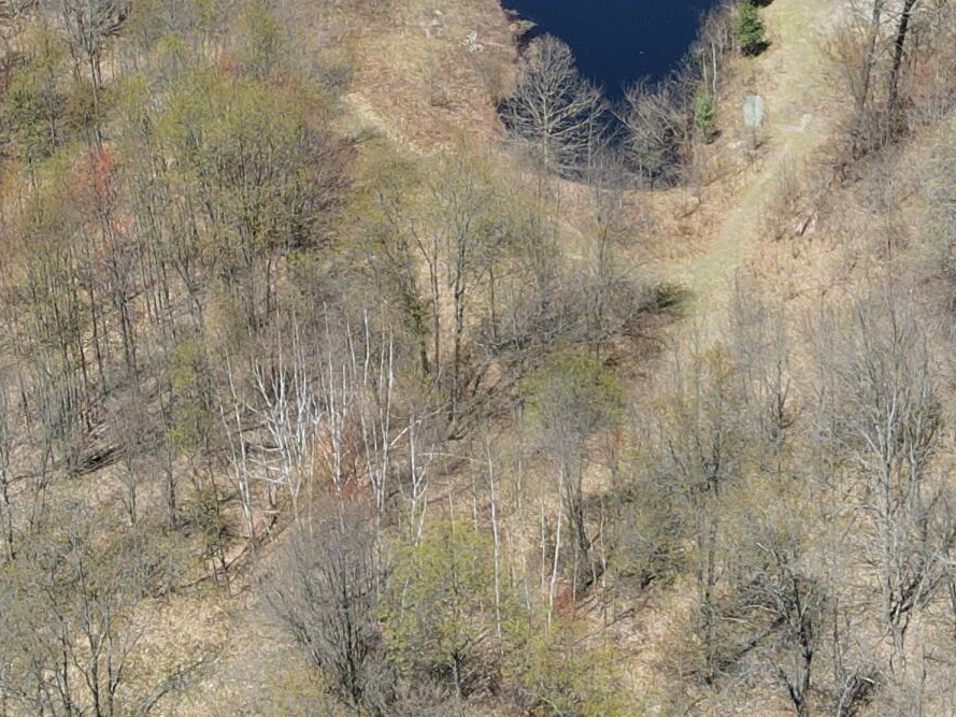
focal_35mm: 81
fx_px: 2237
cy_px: -3
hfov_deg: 24.1
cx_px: 601
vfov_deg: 17.8
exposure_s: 1/350
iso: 100
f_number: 2.8
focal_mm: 4.5
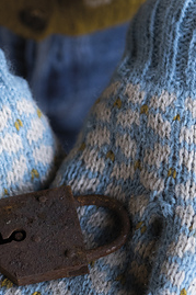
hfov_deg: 11.5
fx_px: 973
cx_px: 53
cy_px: 156
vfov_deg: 17.2
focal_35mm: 119
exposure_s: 1/160
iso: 800
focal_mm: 50
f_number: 4
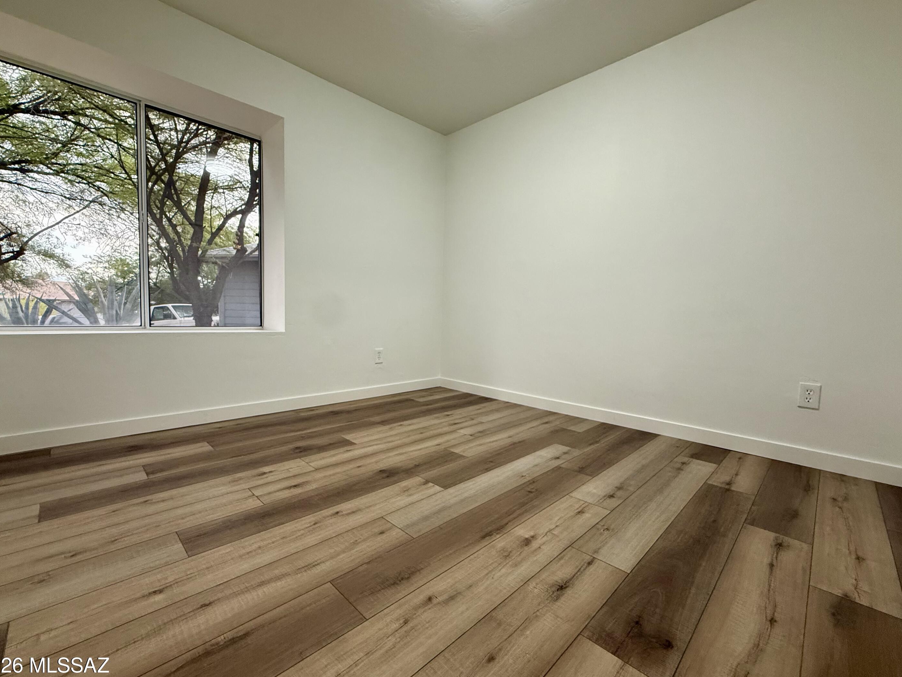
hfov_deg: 98.2
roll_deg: -1.5
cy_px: 336
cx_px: 445
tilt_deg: -3.6
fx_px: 391
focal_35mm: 15
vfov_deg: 81.7
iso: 400
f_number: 2.2
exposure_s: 1/120
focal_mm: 2.22
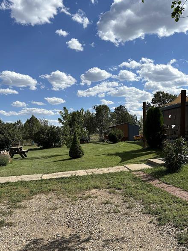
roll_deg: +1.7
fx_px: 246
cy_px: 162
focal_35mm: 34
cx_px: 103
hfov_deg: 41.7
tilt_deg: -6.2
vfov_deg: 53.2
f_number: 1.6
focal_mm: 5.96
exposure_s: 1/3937
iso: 50
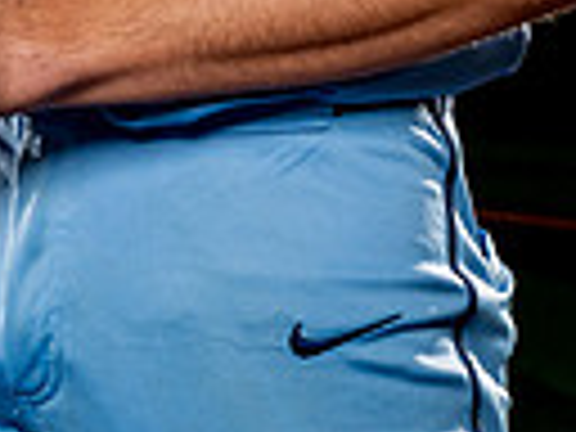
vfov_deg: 11.3
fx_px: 1914
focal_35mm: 115
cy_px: -518
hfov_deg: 16.8
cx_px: 9
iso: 800
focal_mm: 34
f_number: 5.6
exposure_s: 1/250
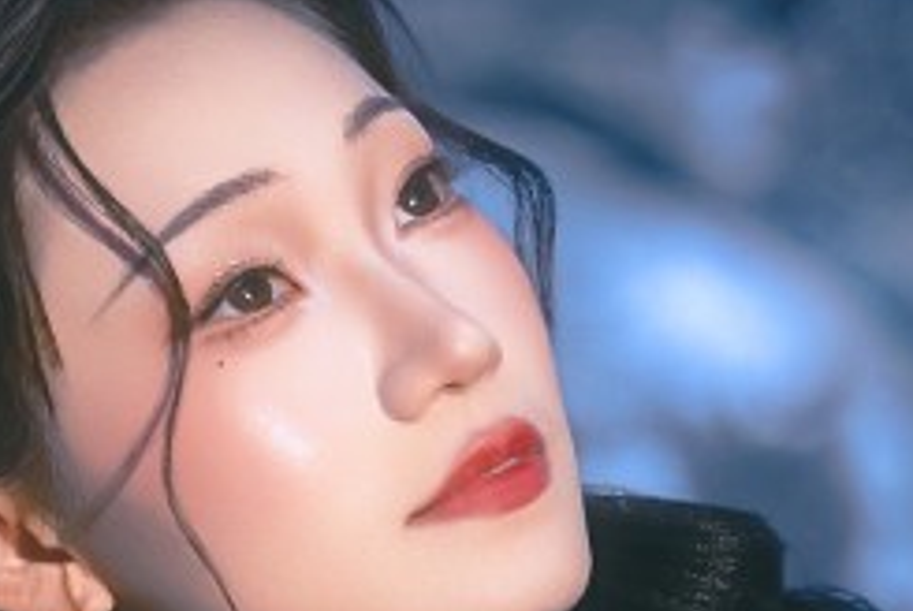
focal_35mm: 775
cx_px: -257
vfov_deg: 1.8
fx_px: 19678
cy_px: 1310
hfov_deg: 2.7
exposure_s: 1/100
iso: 200
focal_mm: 142
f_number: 2.8
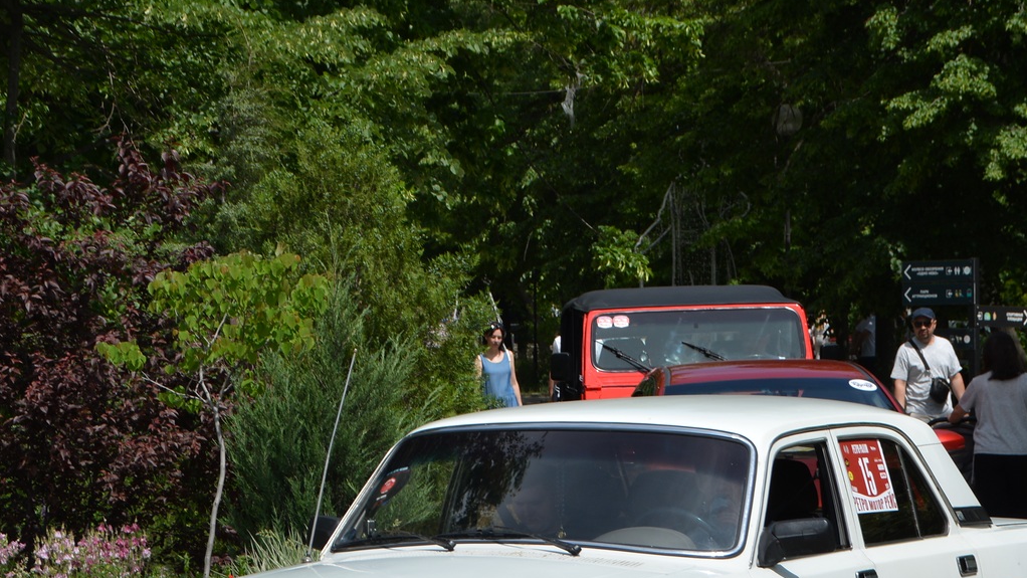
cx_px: 577
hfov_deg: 12.5
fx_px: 4705
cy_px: 464
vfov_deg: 7.0
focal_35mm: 173
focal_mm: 75
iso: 100
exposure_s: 1/320
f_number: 9
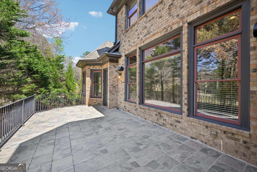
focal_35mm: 14
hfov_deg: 104.3
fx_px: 100
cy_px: 86
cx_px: 128
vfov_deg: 81.2
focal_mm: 14.5
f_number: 8
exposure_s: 1/80
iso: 100
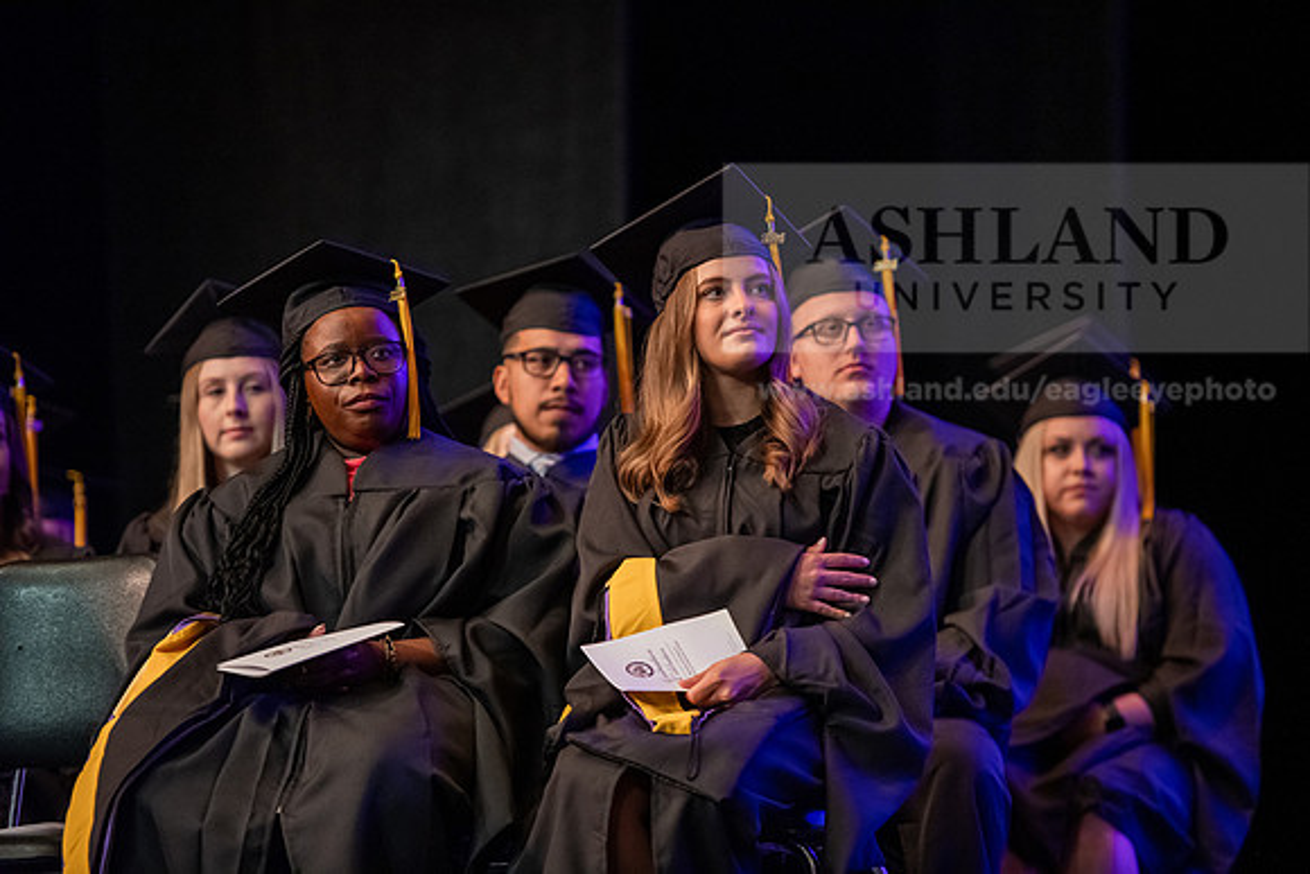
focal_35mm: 165
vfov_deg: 8.3
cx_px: 655
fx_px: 6005
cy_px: 437
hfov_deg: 12.4
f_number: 2.8
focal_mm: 165
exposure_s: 1/200
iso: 4000
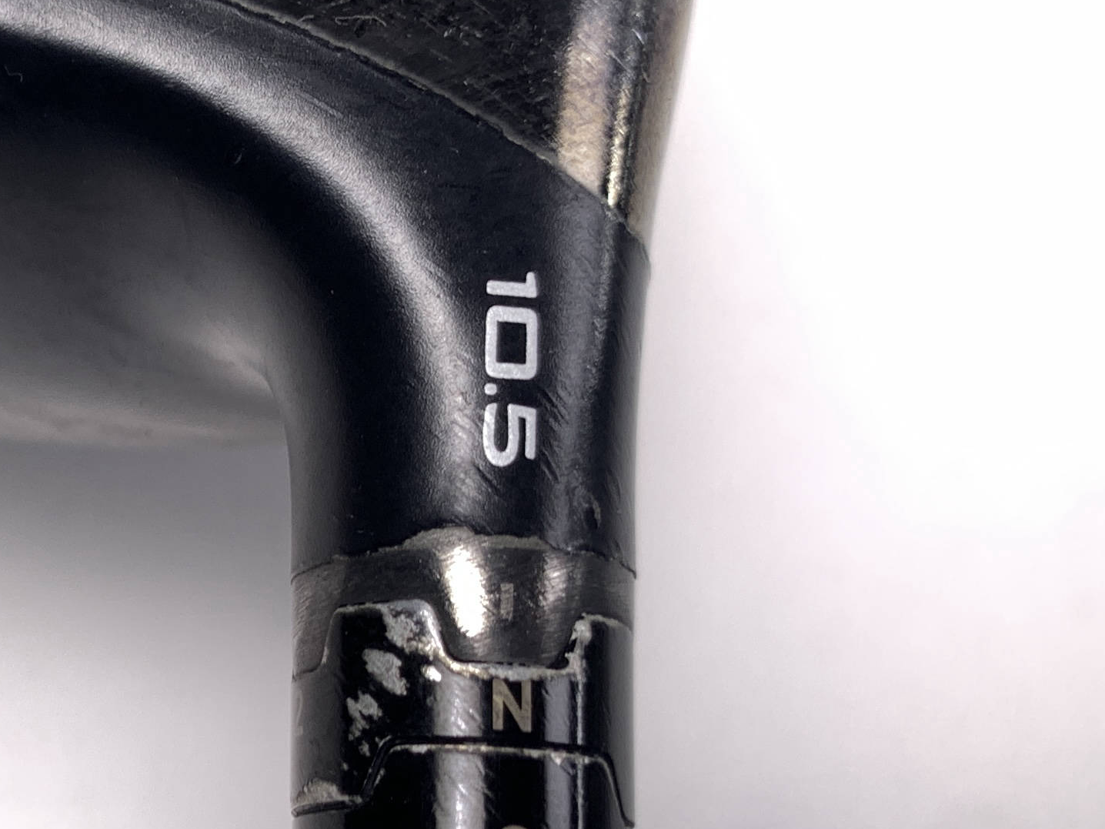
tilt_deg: -76.7
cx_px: -269
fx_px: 2330
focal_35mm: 73
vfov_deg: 20.2
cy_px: 476
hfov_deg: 23.9
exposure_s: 1/120
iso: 25
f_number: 1.8
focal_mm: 4.25
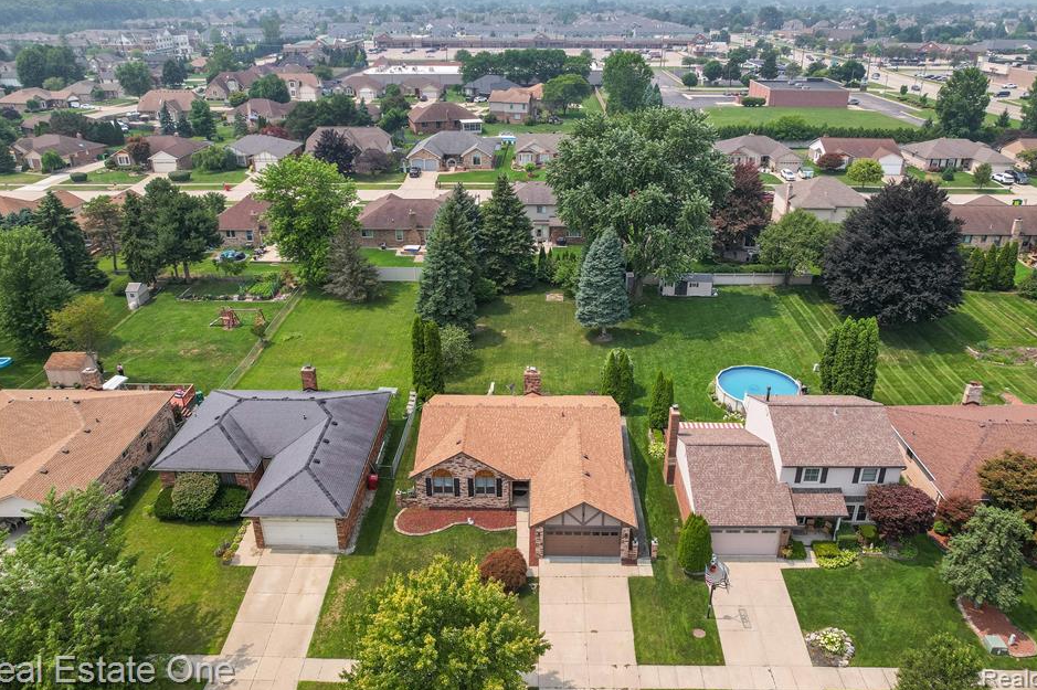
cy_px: 319
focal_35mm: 24
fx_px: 691
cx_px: 528
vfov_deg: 53.0
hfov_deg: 73.8
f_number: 2.8
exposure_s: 1/240
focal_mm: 8.38
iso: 100
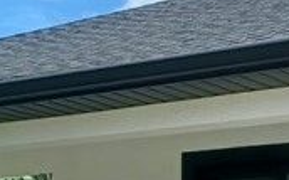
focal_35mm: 158
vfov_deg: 7.9
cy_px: 350
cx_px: 148
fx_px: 1243
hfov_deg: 13.3
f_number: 1.8
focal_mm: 4.6
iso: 32
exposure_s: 1/482
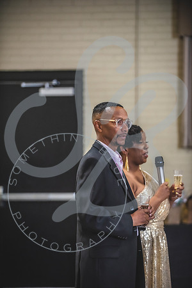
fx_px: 1040
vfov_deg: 15.8
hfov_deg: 10.5
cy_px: 144
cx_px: 96
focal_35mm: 130
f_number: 2.8
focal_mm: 130
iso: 1600
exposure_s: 1/250
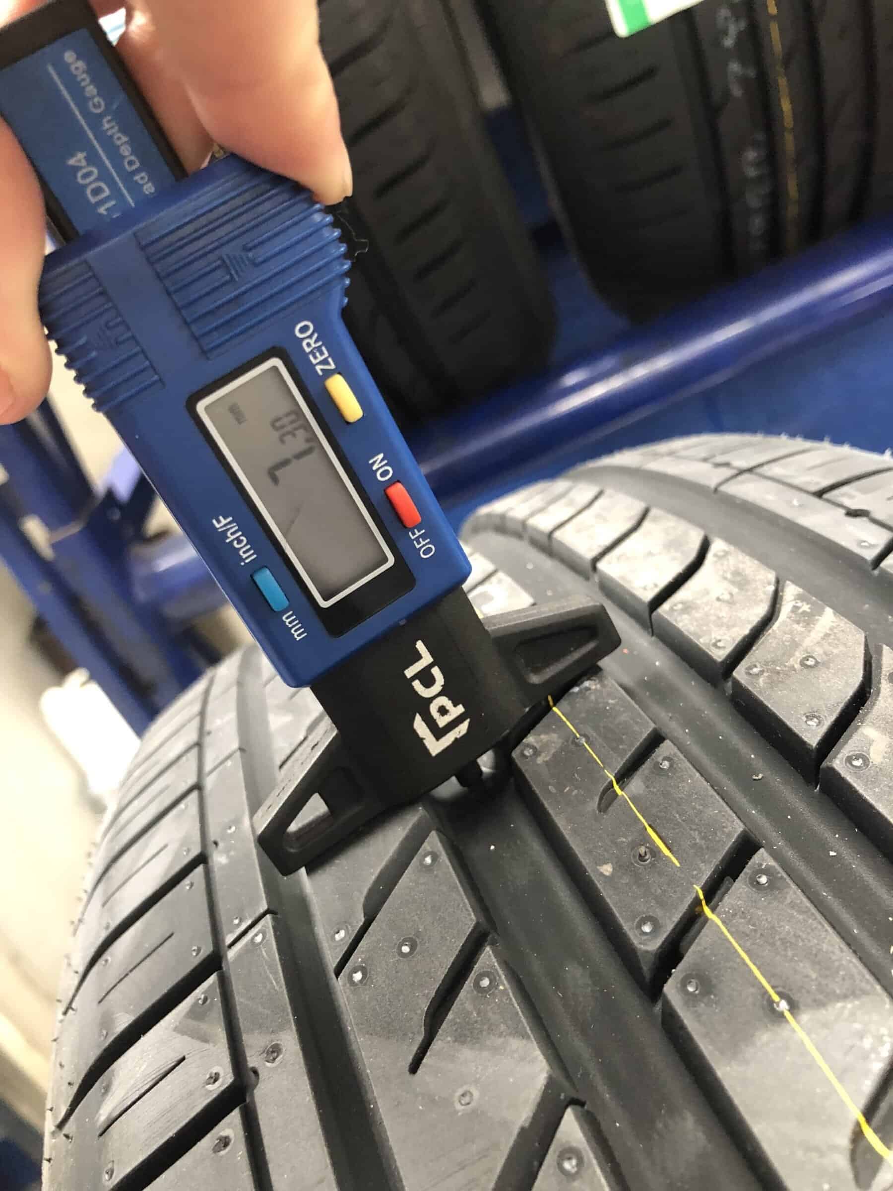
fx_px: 963
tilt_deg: -25.9
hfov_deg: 49.7
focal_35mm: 28
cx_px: 446
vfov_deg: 63.4
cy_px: 596
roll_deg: +27.3
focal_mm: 4
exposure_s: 1/13
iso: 100
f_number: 1.8
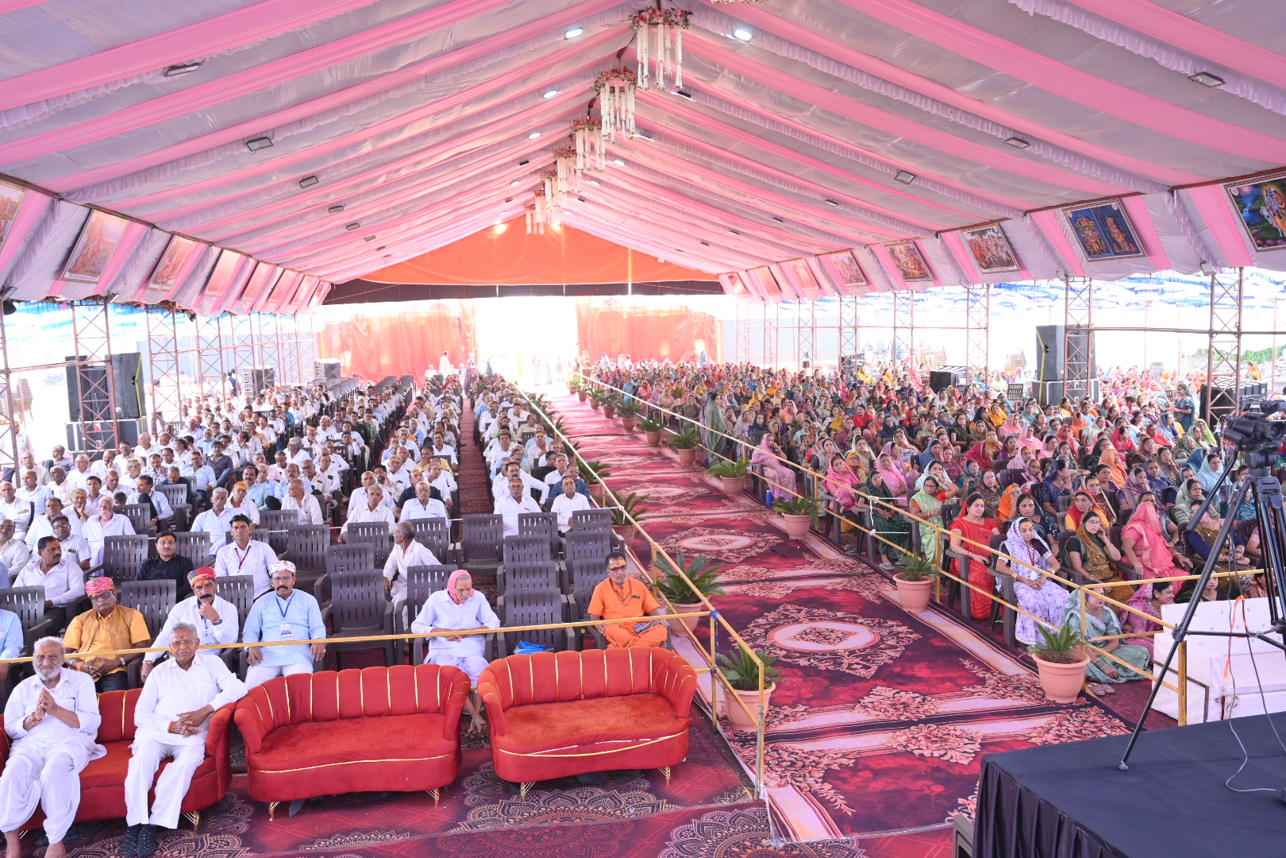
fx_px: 1072
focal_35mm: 30
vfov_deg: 43.6
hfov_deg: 61.9
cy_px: 429
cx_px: 643
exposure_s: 1/125
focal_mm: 30
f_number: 4
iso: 640
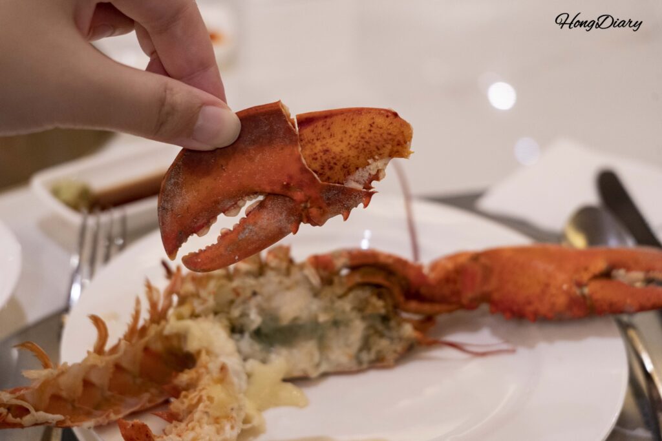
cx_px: 331
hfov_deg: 36.2
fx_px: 1011
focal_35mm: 55
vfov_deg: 24.6
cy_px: 220
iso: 3200
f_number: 5.6
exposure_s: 1/60
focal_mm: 55
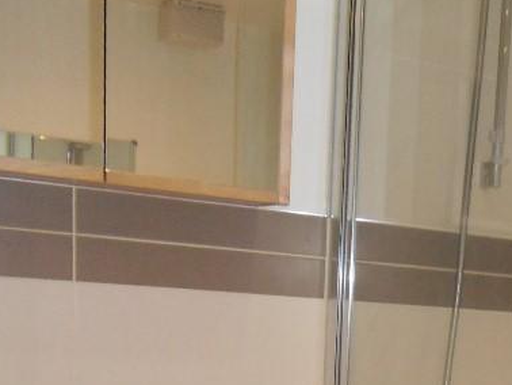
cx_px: 551
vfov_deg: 20.8
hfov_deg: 27.5
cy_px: 489
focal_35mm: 65
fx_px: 962
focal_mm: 4.2
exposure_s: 1/30
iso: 200
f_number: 3.3
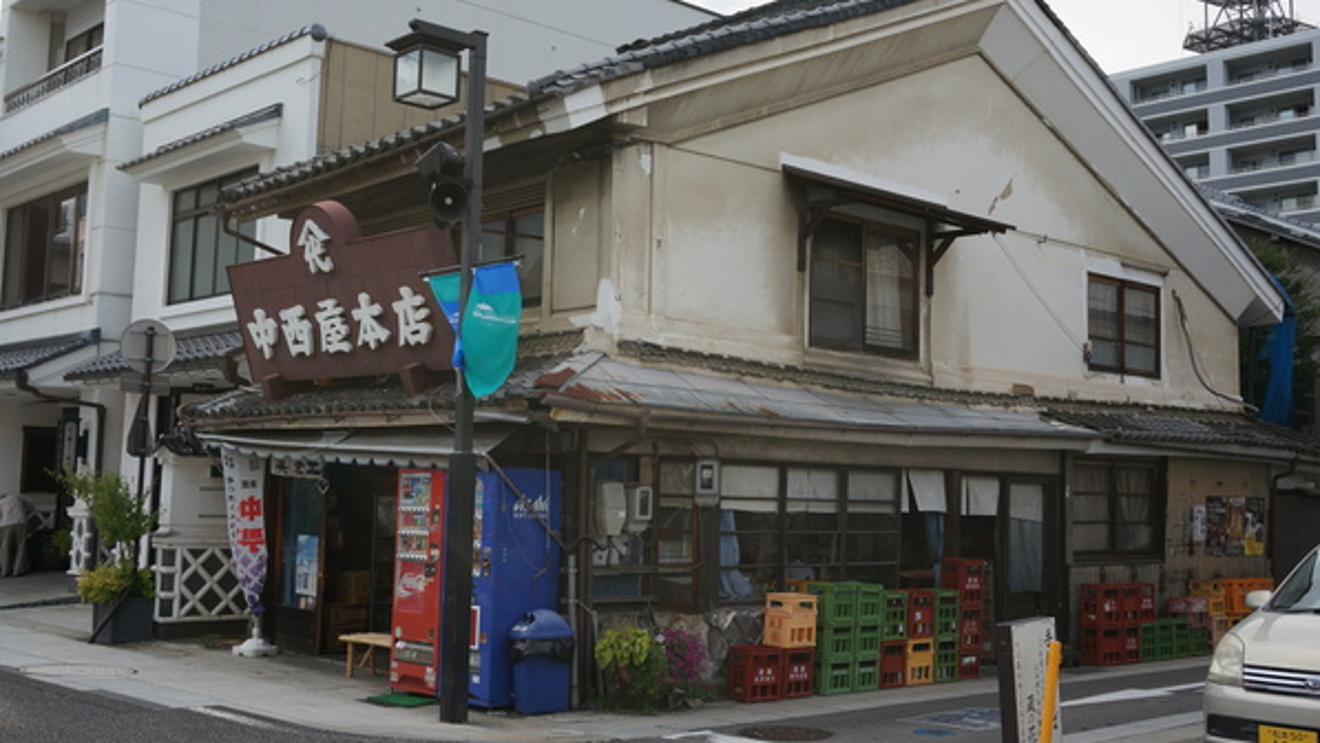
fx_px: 1435
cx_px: 661
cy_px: 328
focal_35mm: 41
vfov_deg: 29.0
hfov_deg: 49.4
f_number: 7.1
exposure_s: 1/100
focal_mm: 26
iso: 100
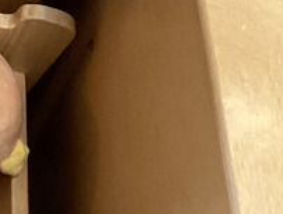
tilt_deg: -47.5
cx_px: -390
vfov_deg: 8.9
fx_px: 1278
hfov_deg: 10.8
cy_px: -249
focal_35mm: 156
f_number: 2.4
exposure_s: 1/40
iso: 320
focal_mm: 3.3
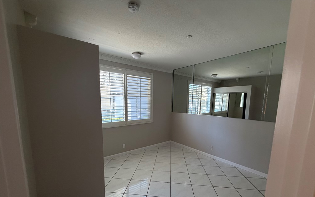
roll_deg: -0.8
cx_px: 156
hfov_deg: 101.5
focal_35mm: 15
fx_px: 129
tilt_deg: -7.8
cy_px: 119
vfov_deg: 73.9
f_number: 2.2
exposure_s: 1/120
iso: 250
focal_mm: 2.22
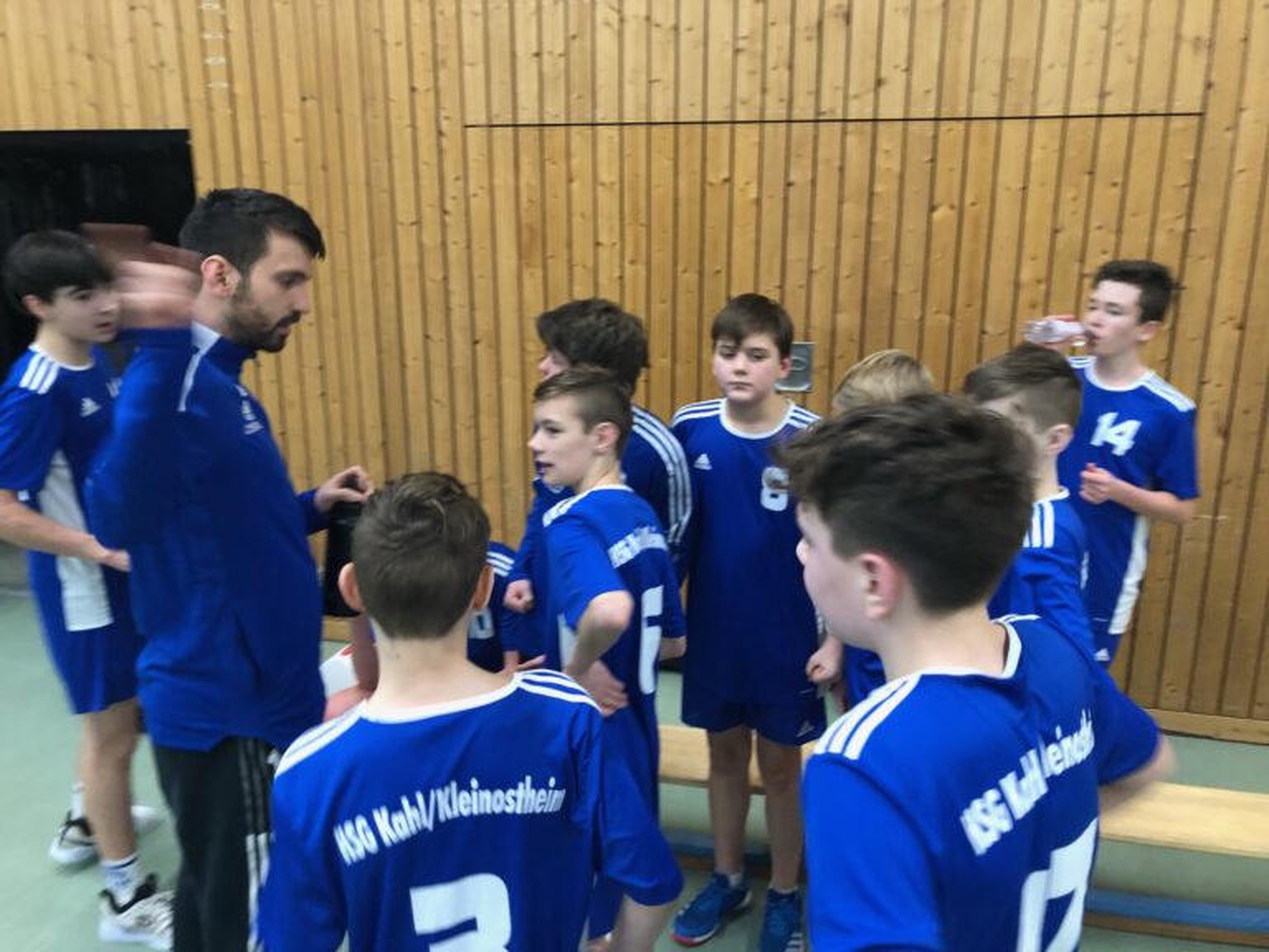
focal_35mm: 28
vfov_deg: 49.7
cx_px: 634
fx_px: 1026
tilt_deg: -13.1
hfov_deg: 63.4
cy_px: 476
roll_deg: +2.2
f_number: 1.8
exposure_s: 1/30
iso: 320
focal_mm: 3.99
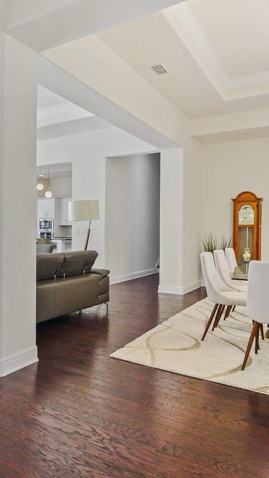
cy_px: 222
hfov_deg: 42.8
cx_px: 61
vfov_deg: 71.8
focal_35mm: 26
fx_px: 330
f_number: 4
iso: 1250
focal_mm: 7
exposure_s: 1/60
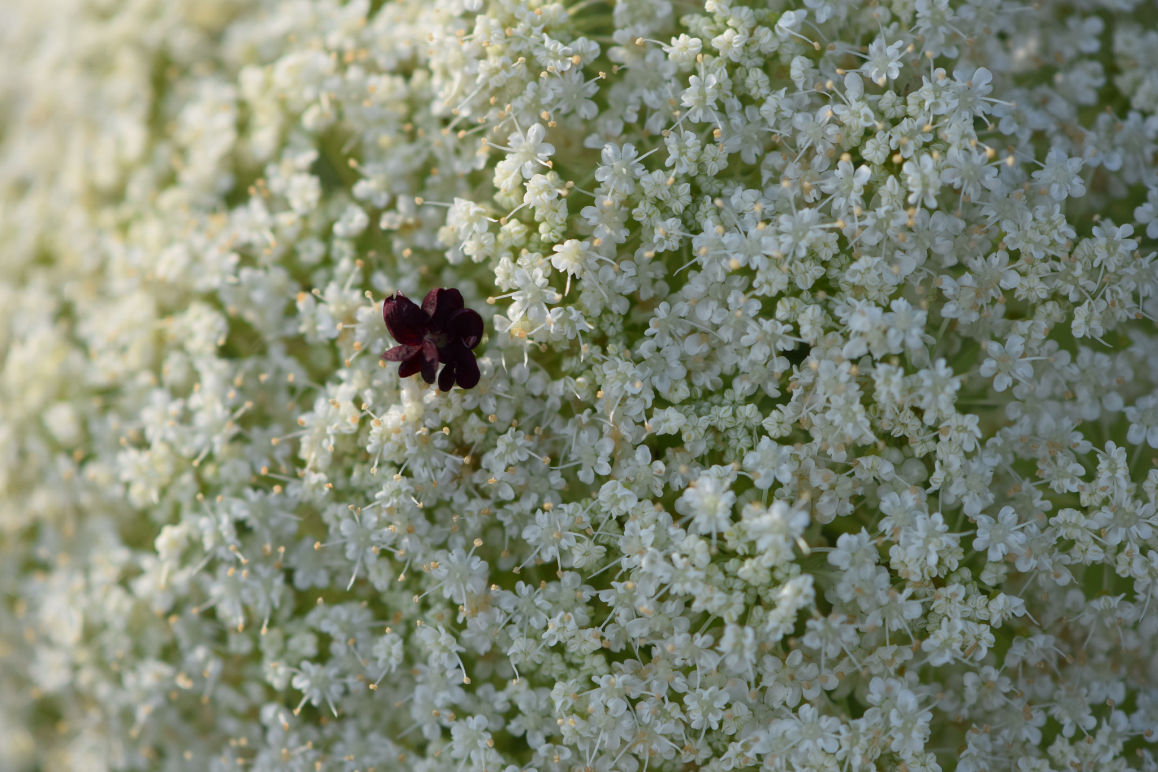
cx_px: 579
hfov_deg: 16.1
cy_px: 386
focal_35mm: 128
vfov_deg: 10.8
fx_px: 4101
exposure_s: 1/1250
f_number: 5.6
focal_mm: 85
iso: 400
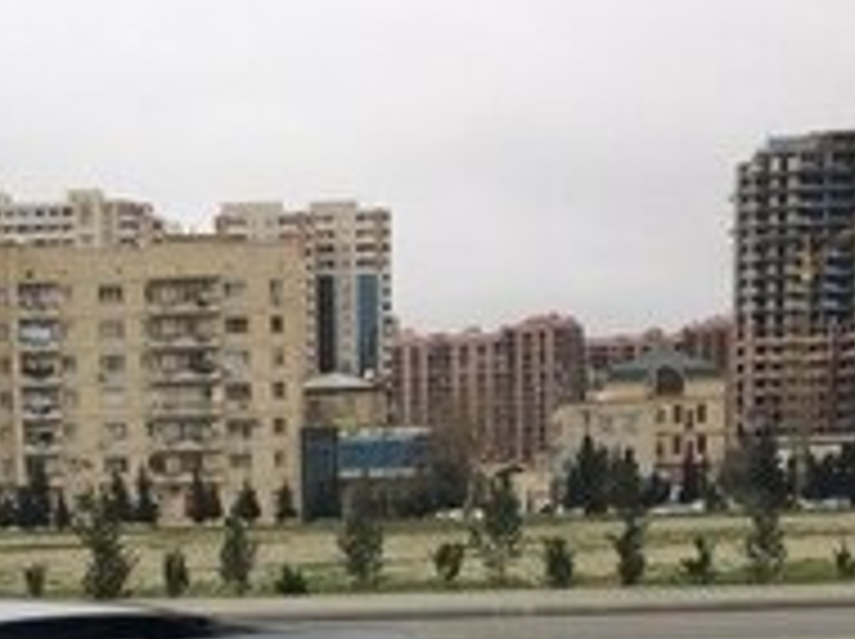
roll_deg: +1.5
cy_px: 1028
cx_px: 256
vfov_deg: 13.5
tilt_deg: -10.6
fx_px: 2492
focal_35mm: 101
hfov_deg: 19.4
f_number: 2.2
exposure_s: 1/471
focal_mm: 4.15
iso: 32
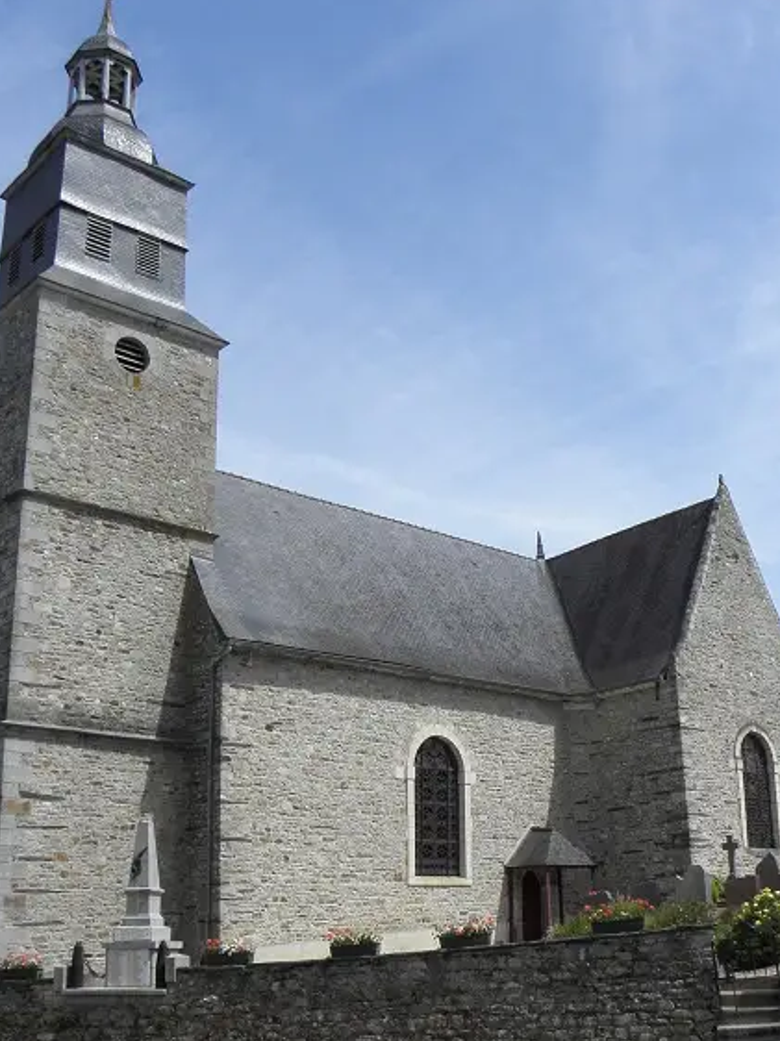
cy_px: 578
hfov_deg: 35.1
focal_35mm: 41
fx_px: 1233
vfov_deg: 45.7
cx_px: 426
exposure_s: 1/250
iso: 64
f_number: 5.6
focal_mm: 5.16
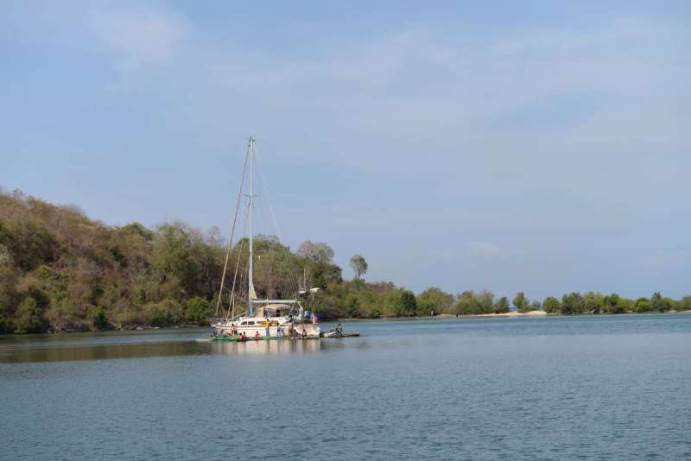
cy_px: 230
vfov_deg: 19.5
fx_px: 1344
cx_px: 346
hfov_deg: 28.8
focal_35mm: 70
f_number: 6.3
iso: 100
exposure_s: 1/500
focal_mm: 70
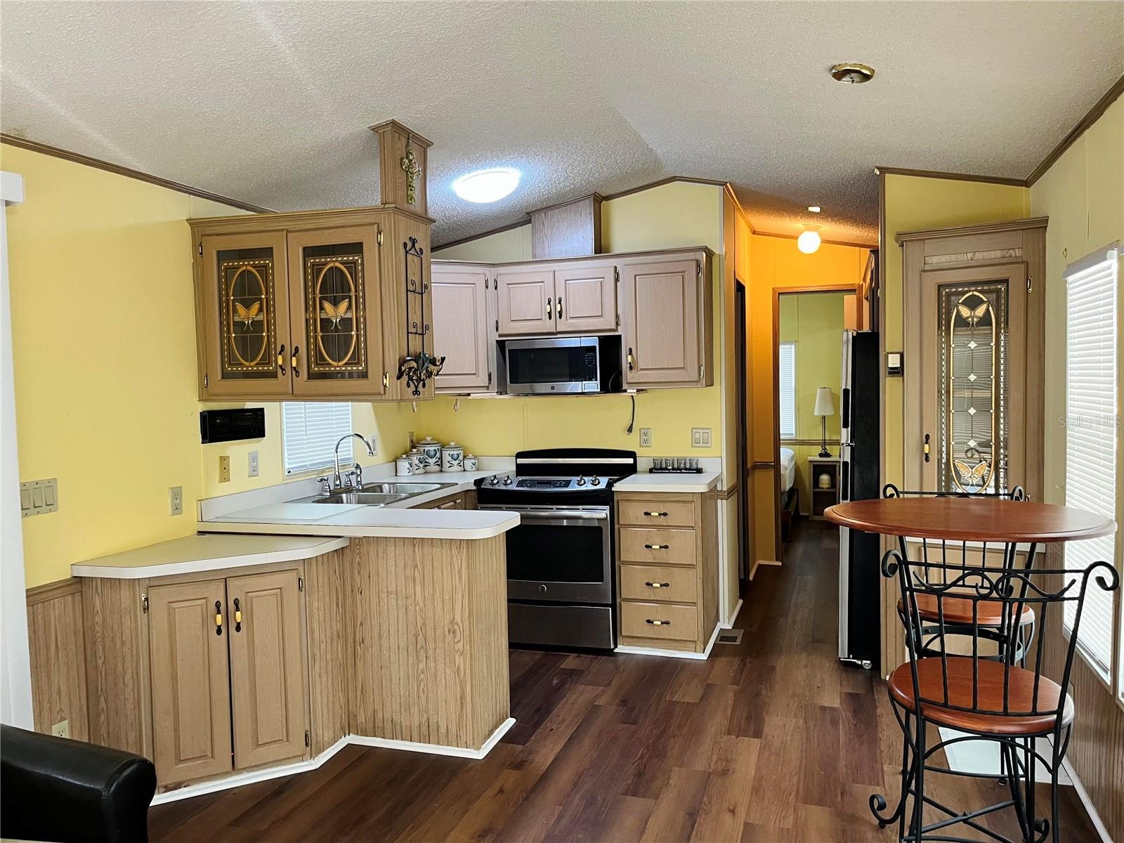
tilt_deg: -2.6
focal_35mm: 26
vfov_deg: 53.1
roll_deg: +1.6
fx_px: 844
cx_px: 562
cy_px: 422
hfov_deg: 67.3
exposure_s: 1/60
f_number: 1.6
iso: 160
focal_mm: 5.1
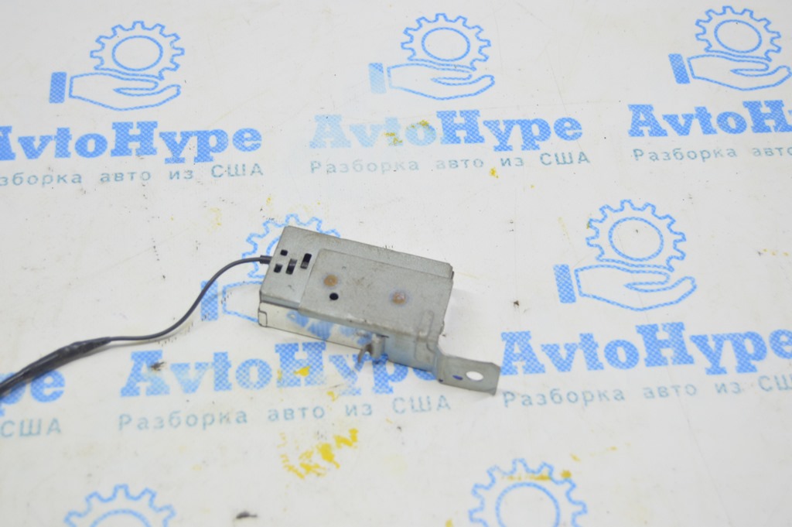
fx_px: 1154
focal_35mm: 52
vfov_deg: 25.7
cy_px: 264
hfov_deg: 37.9
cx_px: 396
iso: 400
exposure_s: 1/20
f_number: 5.6
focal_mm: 35
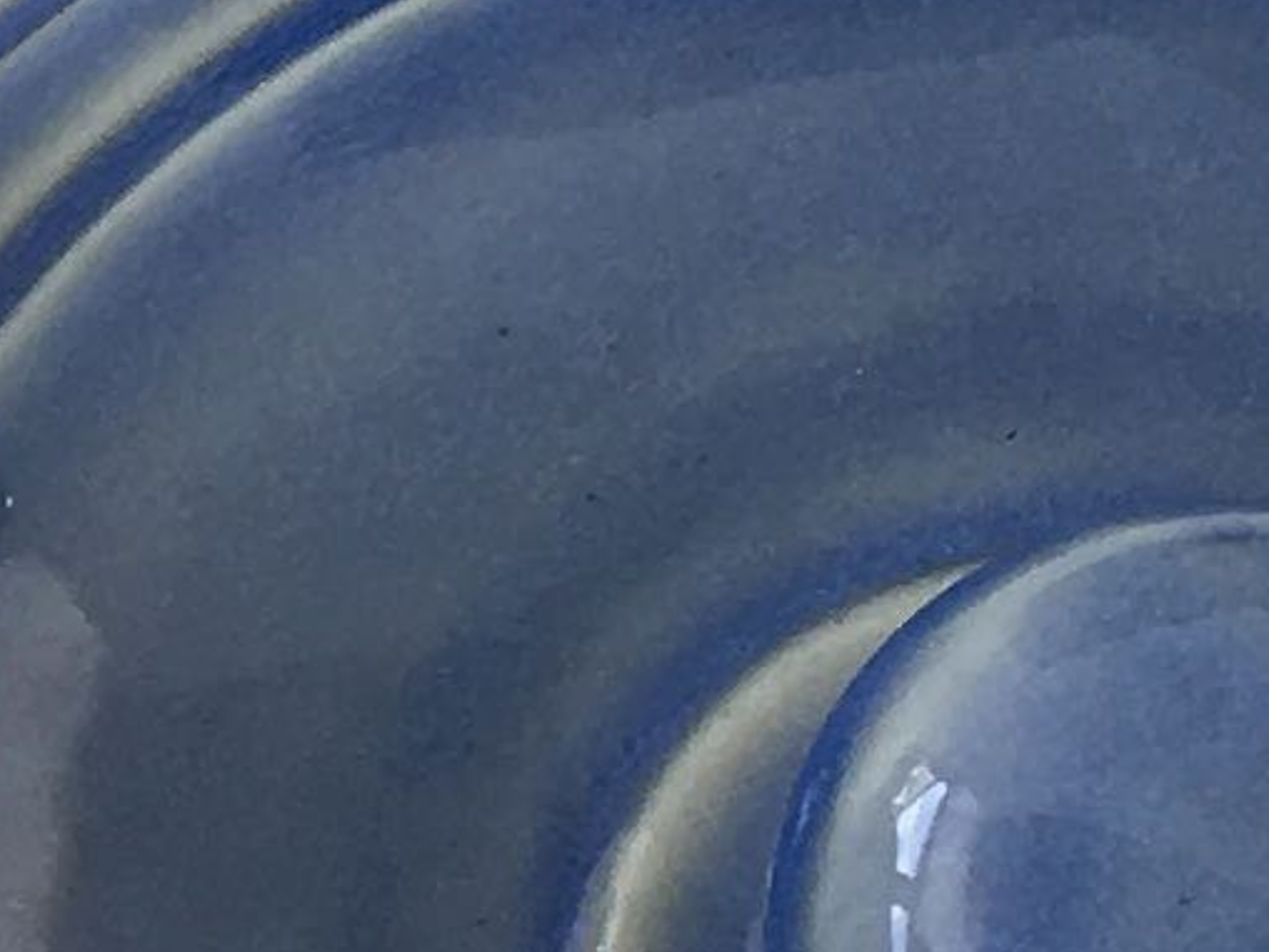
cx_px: -1861
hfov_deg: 7.9
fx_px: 8432
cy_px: 1187
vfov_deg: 6.4
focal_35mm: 230
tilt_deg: -81.6
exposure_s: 1/120
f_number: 2.2
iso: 25
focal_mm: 4.15
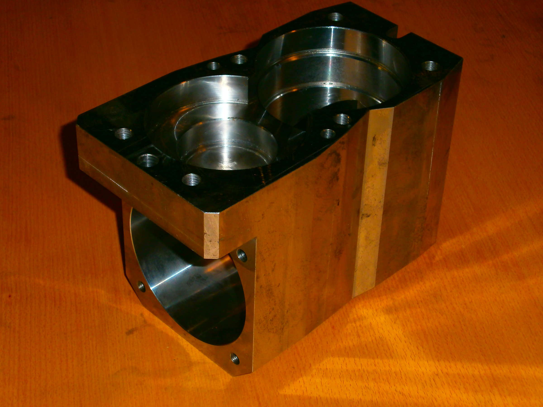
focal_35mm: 76
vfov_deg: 19.4
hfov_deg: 25.7
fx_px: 1192
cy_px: 204
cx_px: 272
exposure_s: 1/60
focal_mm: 13.4
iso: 125
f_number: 5.2
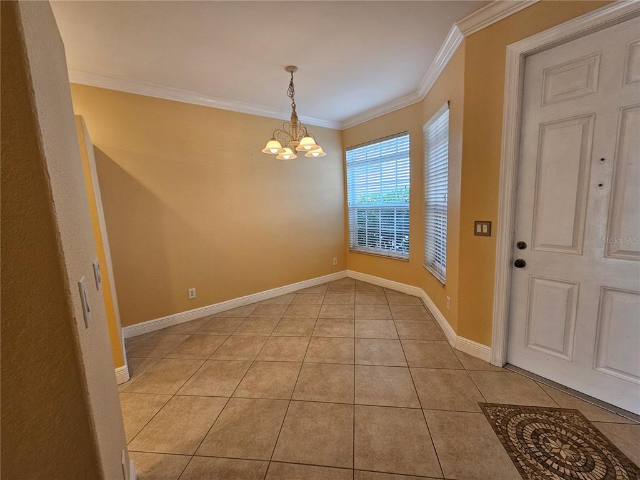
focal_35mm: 13
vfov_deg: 89.9
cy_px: 240
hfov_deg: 106.2
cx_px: 320
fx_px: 240
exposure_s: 1/60
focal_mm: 2.2
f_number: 2.2
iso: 100
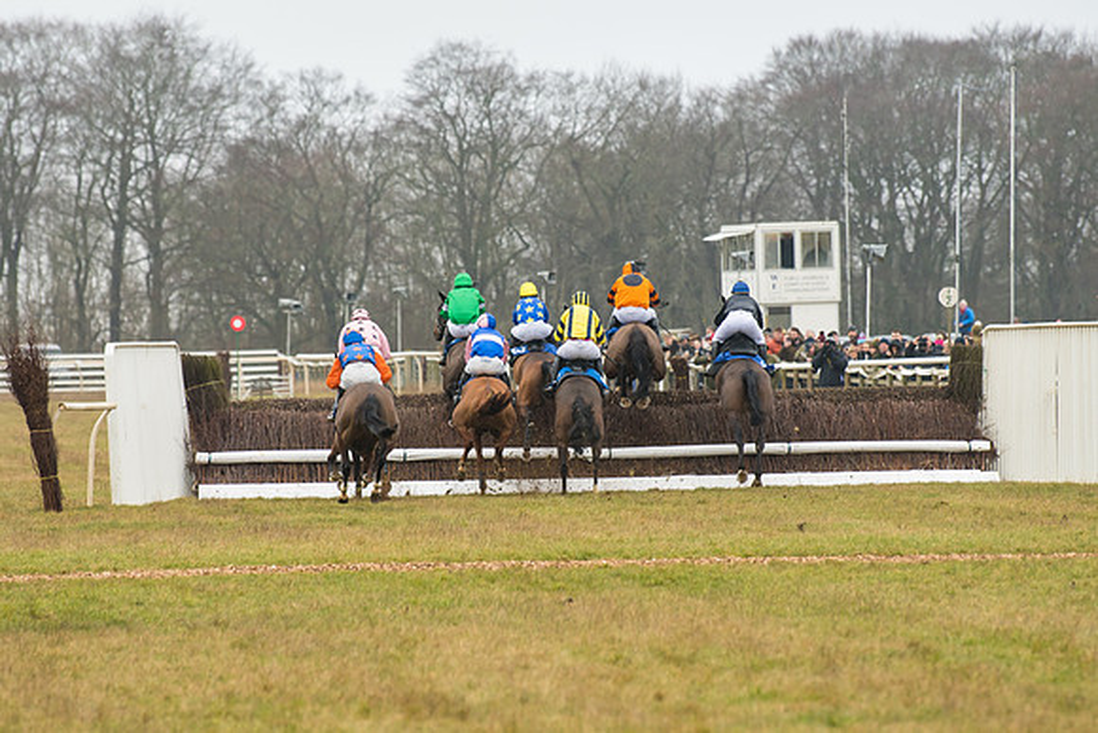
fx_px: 9152
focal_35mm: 300
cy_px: 366
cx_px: 549
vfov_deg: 4.6
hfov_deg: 6.9
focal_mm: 200
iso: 400
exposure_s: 1/800
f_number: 4
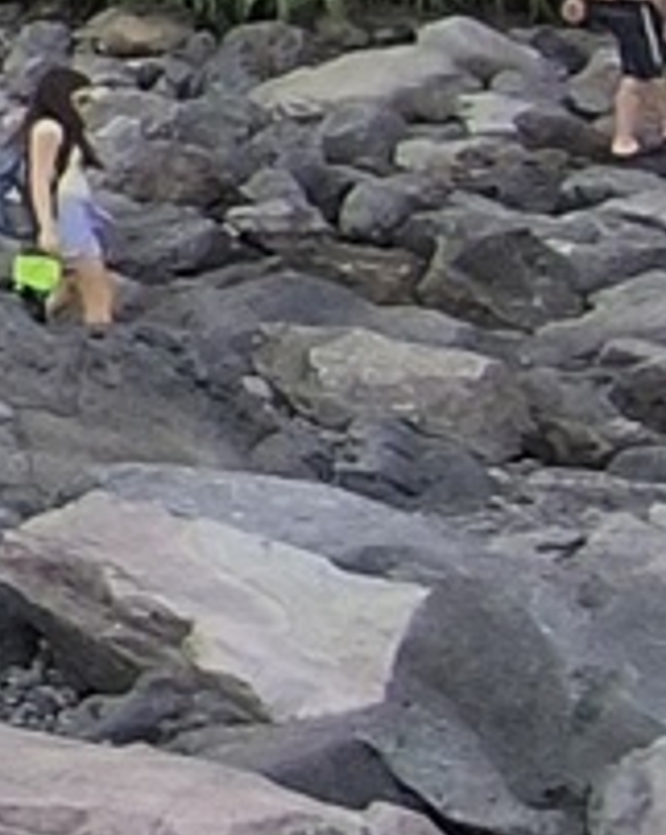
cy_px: -260
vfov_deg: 14.8
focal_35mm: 124
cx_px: -2432
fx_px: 3062
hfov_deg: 6.9
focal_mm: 1.65
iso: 50
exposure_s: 1/107
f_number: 2.2
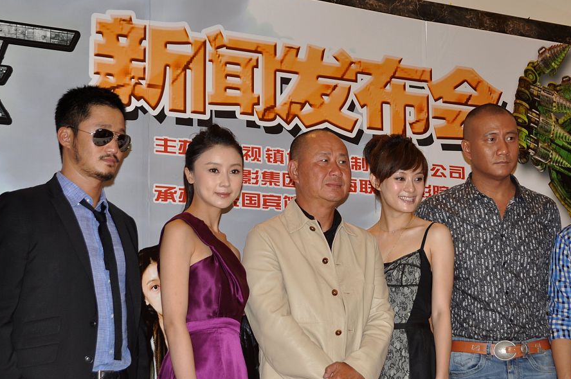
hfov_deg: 26.3
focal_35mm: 77
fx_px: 1220
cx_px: 346
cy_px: 230
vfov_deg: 17.7
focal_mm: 38
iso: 200
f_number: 4
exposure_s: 1/60
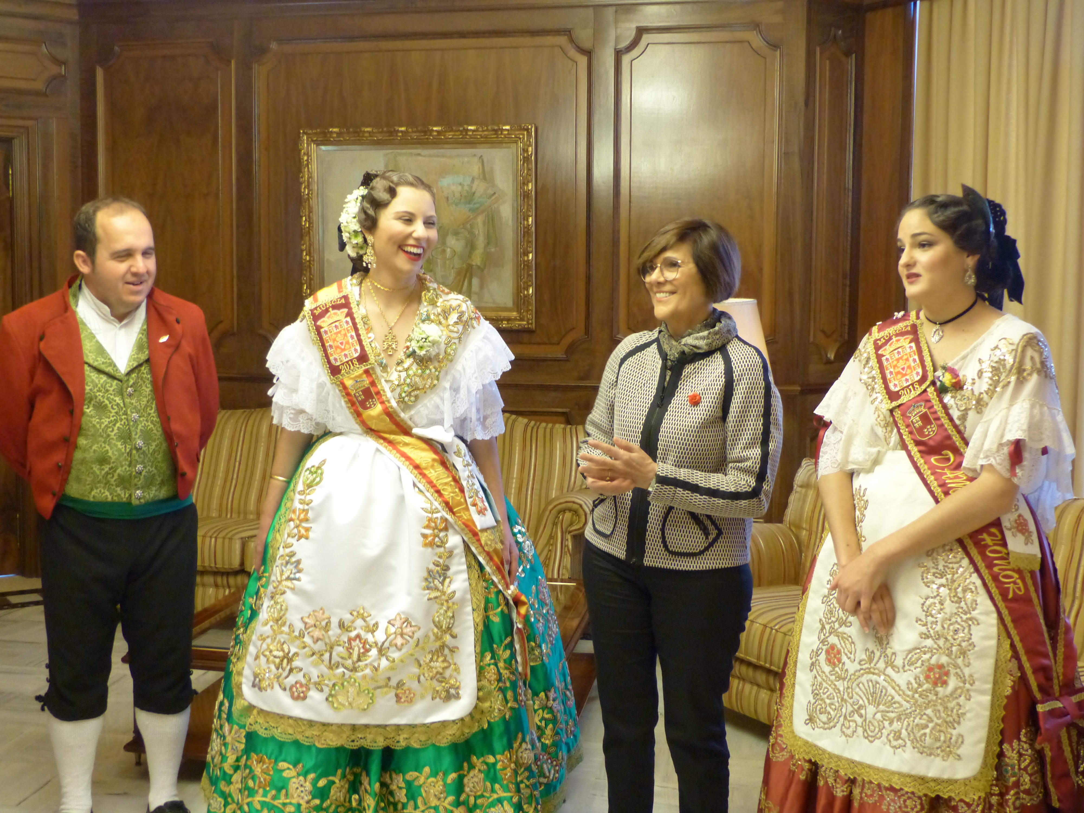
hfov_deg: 45.8
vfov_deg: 35.1
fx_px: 1284
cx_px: 542
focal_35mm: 41
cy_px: 406
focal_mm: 7.4
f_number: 2.8
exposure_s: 1/30
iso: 400
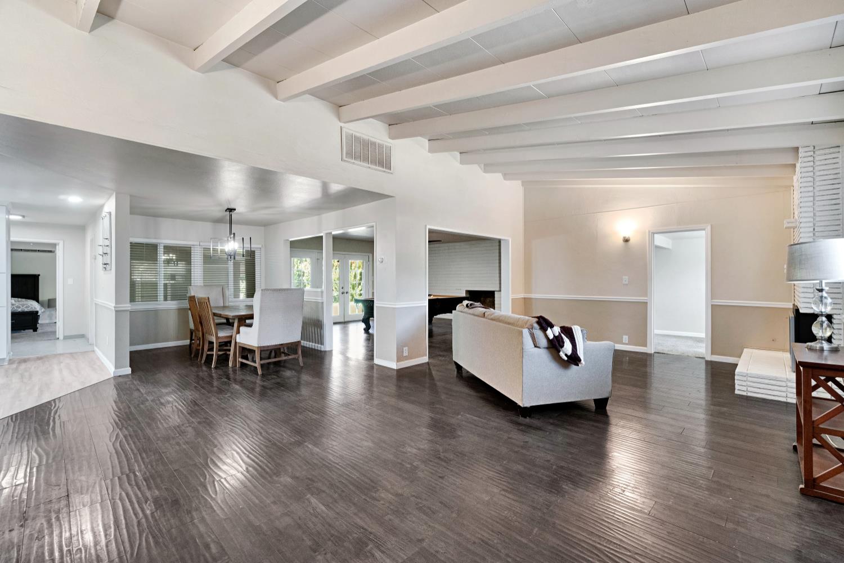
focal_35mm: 15
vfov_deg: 77.3
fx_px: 352
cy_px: 282
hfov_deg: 100.4
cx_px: 422
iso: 400
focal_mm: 10
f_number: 8
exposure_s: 1/4
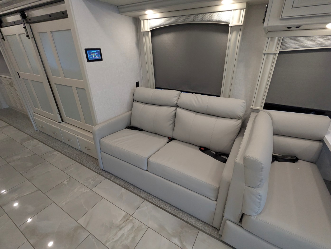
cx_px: 166
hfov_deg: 94.4
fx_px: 153
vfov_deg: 78.2
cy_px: 124
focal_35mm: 16
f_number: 2.2
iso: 502
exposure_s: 1/146
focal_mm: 2.35
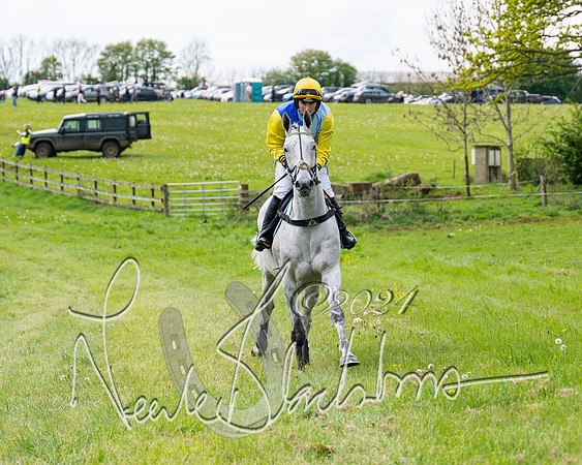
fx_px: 3065
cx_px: 264
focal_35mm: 178
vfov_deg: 8.7
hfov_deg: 10.8
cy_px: 187
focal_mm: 98
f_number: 4
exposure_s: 1/2000
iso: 200
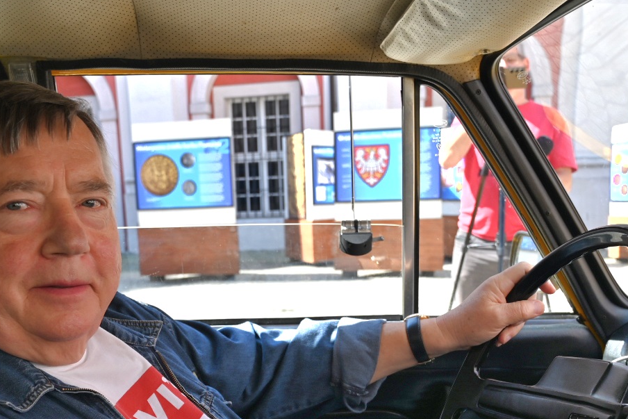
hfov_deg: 45.4
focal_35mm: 43
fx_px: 750
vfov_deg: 30.5
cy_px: 333
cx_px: 297
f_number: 5.6
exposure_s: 1/250
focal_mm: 24
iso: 100
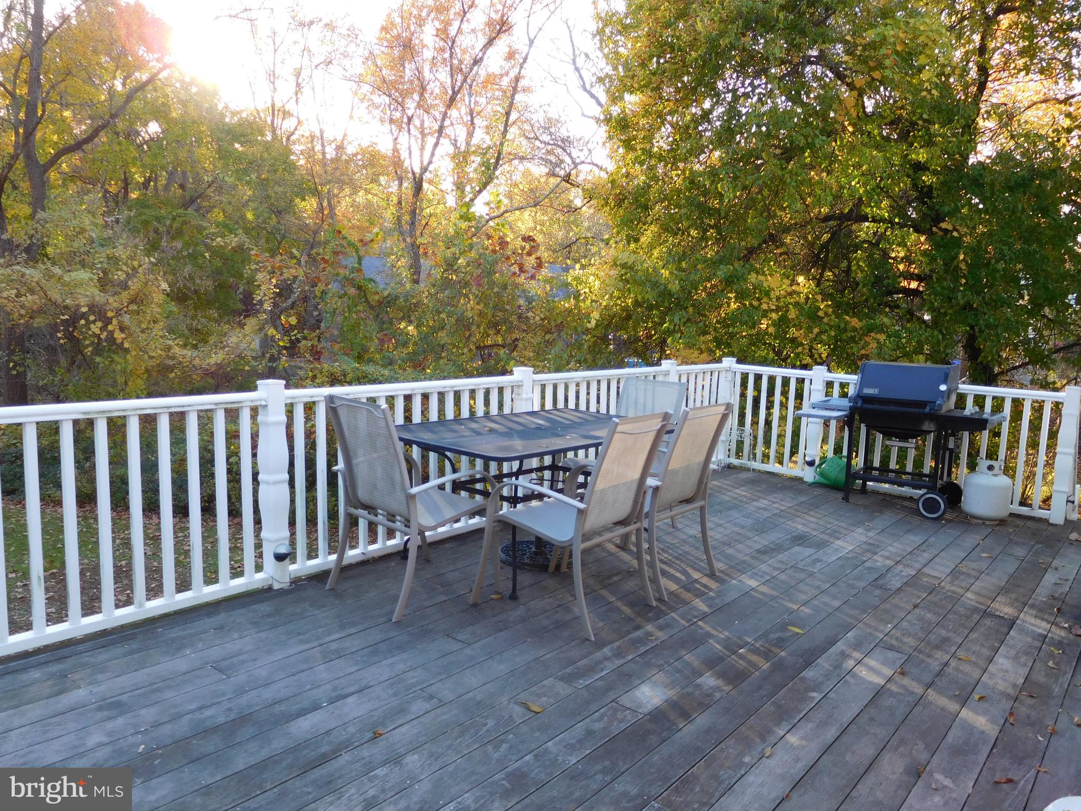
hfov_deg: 69.4
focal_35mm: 25
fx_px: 781
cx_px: 540
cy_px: 406
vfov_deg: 54.9
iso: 125
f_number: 3.4
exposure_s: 1/80
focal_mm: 4.5
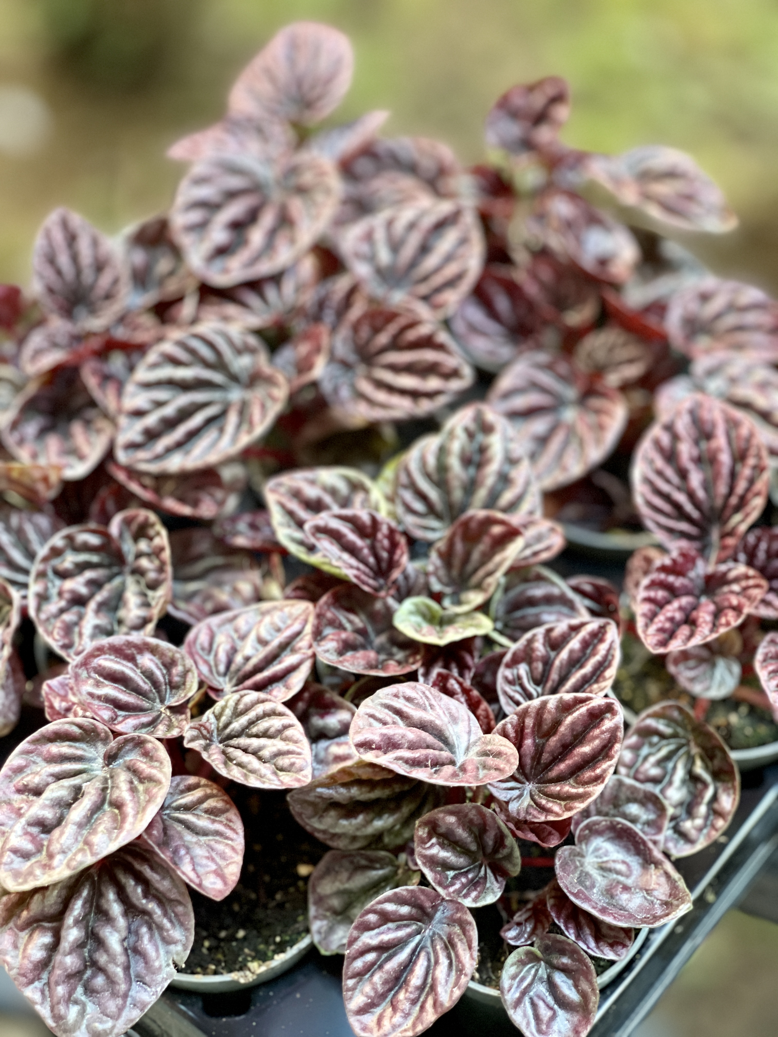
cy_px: 518
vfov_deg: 30.3
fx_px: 1918
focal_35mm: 64
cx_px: 389
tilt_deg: -47.9
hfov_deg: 22.9
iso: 250
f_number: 2.2
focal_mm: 7.5
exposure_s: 1/40
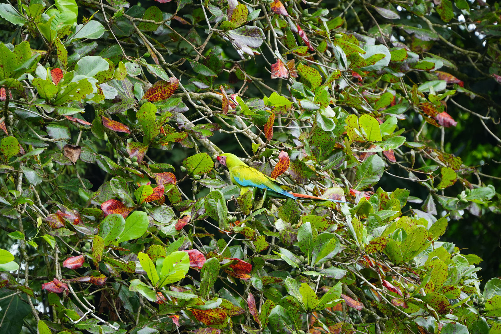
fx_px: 5565
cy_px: 167
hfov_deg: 5.2
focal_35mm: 400
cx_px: 250
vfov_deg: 3.4
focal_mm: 400
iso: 1600
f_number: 6.3
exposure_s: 1/500
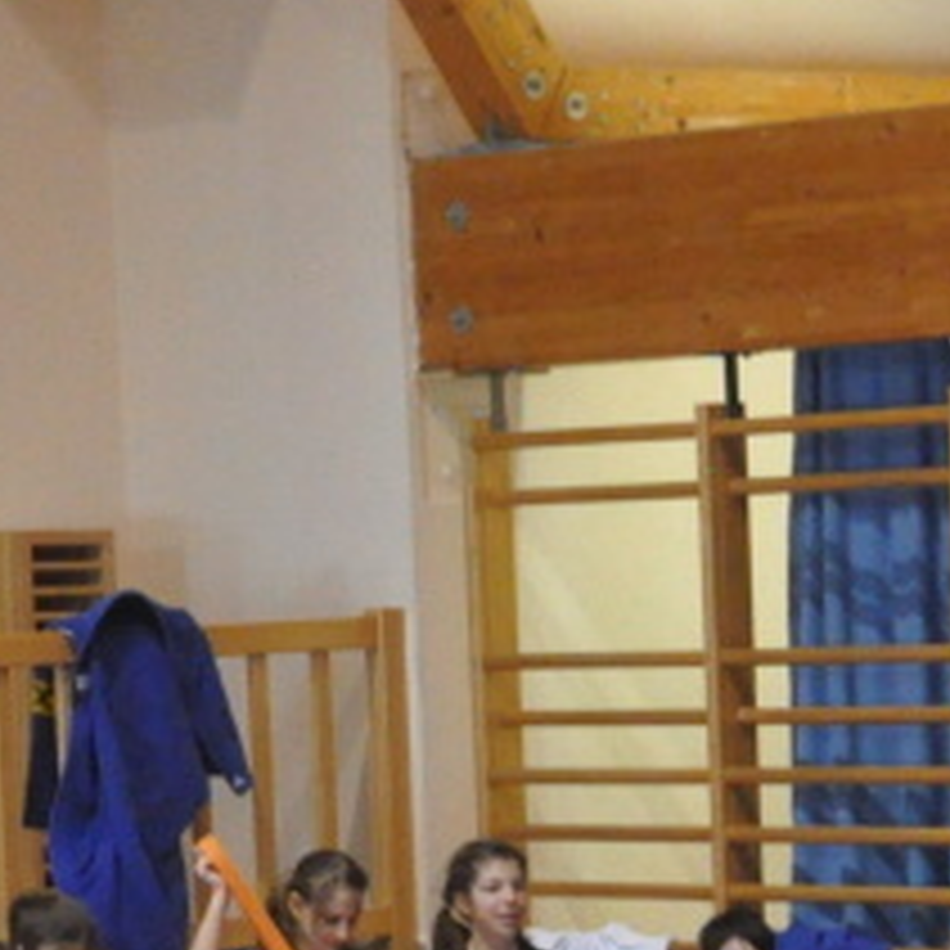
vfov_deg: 8.0
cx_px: 644
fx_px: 6582
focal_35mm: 212
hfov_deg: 8.2
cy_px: 1614
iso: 3200
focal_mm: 32
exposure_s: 1/200
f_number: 2.8
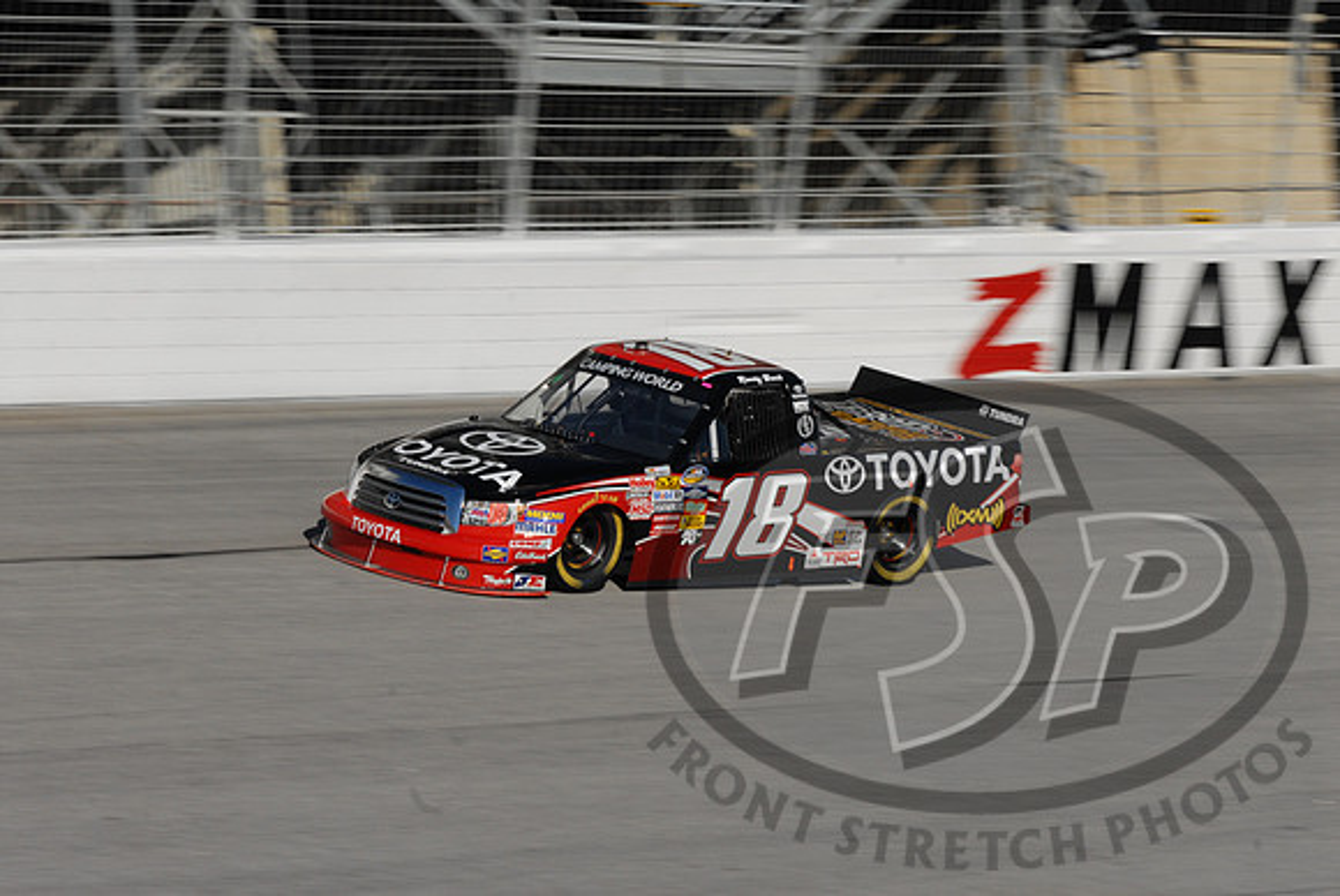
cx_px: 670
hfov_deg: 11.4
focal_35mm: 180
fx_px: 6707
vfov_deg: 7.6
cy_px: 448
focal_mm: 120
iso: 320
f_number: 16
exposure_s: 1/400
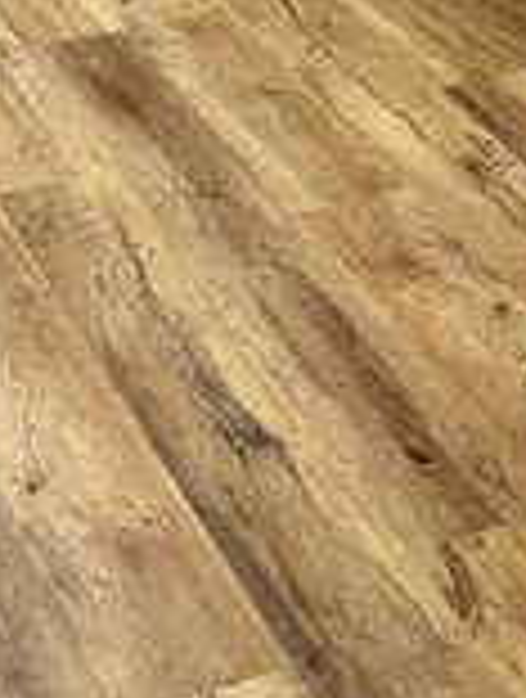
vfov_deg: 15.5
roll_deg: -1.3
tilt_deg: -5.4
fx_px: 2078
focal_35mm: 103
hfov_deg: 14.4
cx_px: 130
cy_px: -669
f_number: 1.78
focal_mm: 6.86
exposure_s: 1/60
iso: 250
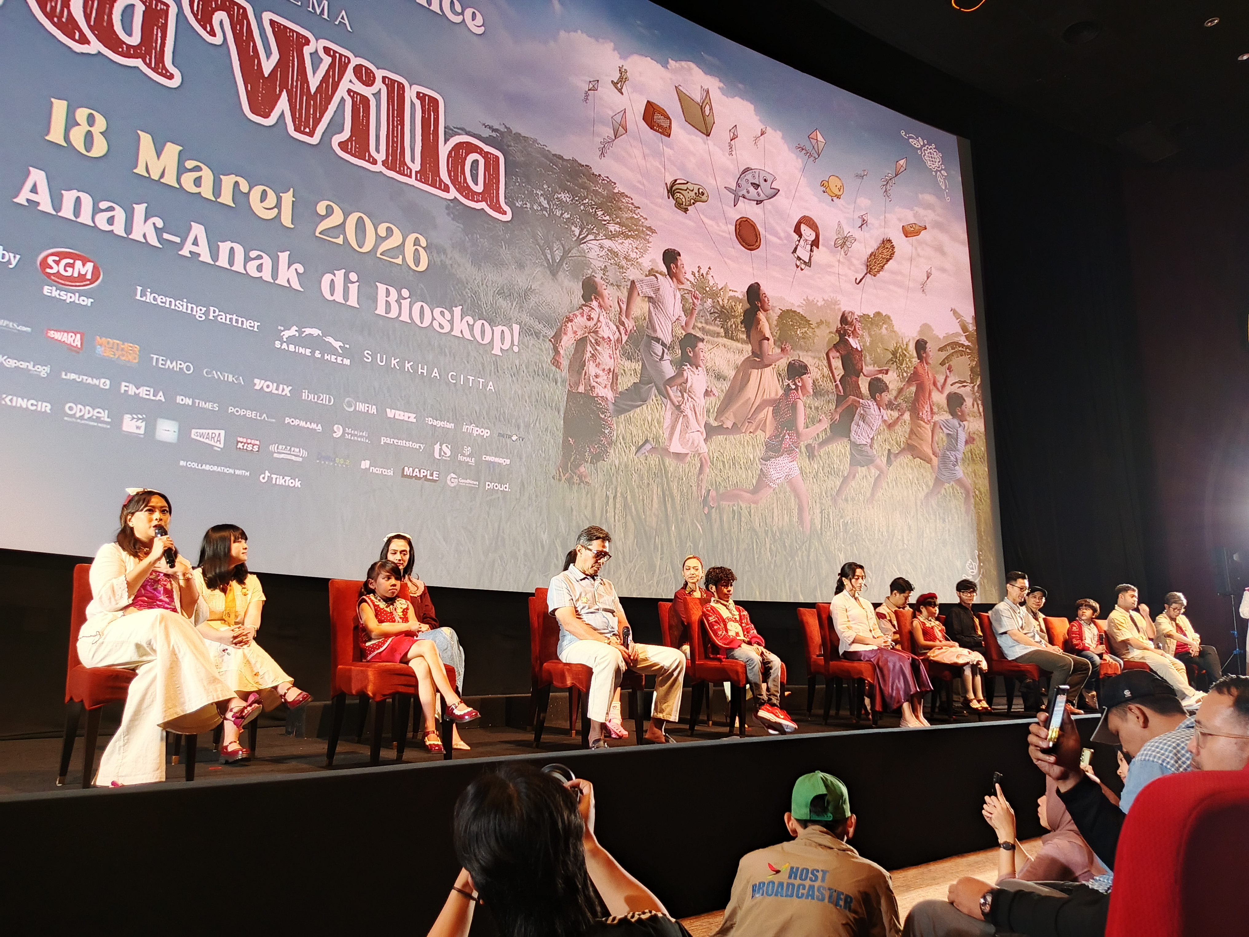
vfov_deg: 51.4
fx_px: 974
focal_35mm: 27
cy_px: 468
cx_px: 624
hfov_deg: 65.3
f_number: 1.6
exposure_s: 1/33.3
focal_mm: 4.11
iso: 580
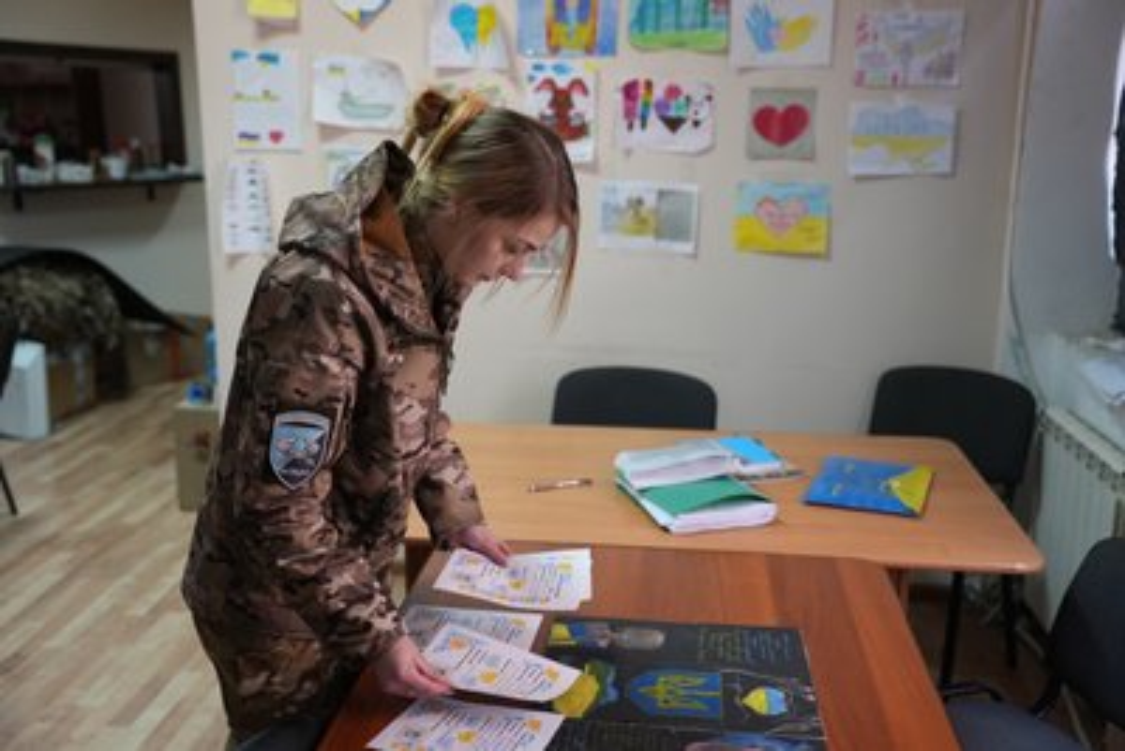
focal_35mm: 36
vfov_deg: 36.9
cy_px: 376
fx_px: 1125
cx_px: 562
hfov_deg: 53.1
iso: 3200
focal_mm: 36
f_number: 2.8
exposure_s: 1/160
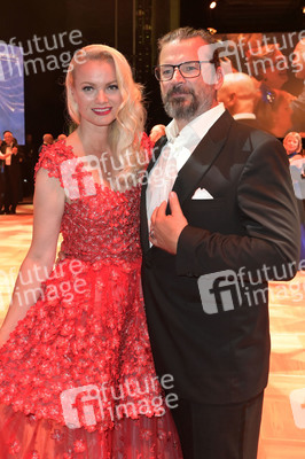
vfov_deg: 48.5
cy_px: 230
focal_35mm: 40
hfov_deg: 33.3
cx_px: 152
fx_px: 509
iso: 4000
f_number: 5
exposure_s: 1/50
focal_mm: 40
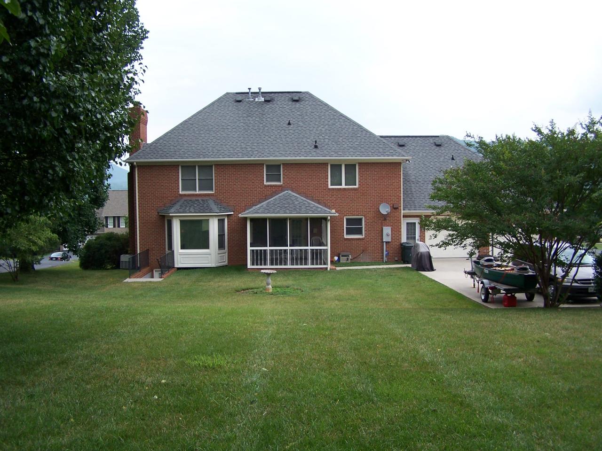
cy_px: 226
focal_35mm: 38
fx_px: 661
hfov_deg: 49.0
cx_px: 301
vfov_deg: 37.7
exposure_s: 1/640
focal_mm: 6.3
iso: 80
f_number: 2.8
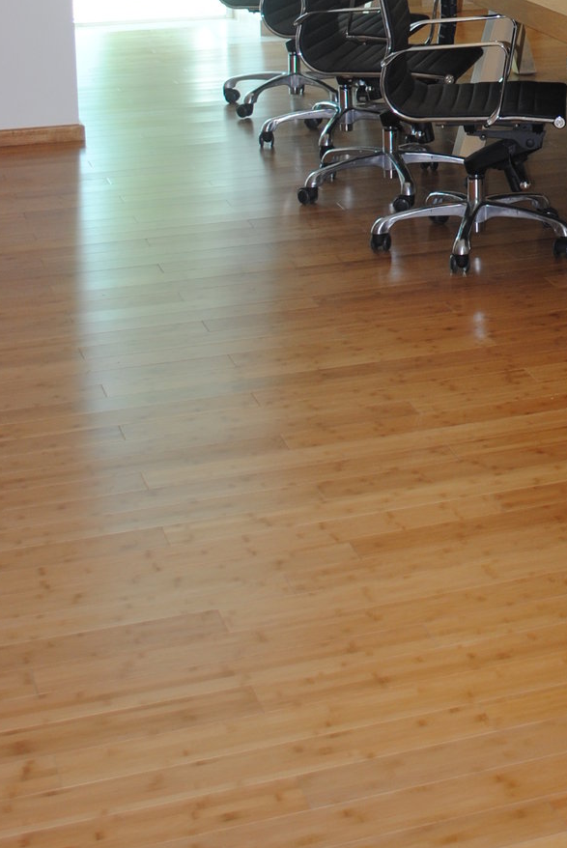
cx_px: 648
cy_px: -40
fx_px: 1815
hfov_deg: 17.1
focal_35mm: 77
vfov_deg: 24.8
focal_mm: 22
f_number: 4
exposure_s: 1/60
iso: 200
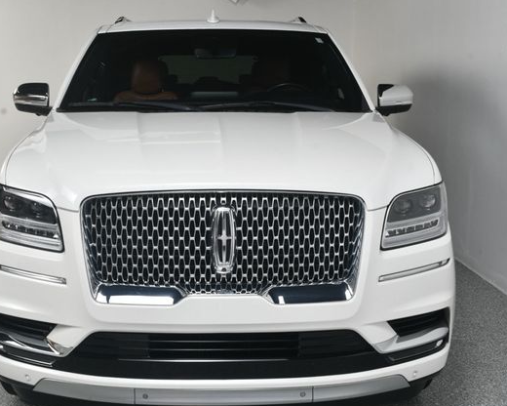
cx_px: 220
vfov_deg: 33.4
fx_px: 675
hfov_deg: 41.1
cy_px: 206
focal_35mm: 45
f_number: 13
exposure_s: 1/160
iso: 100
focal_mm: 26
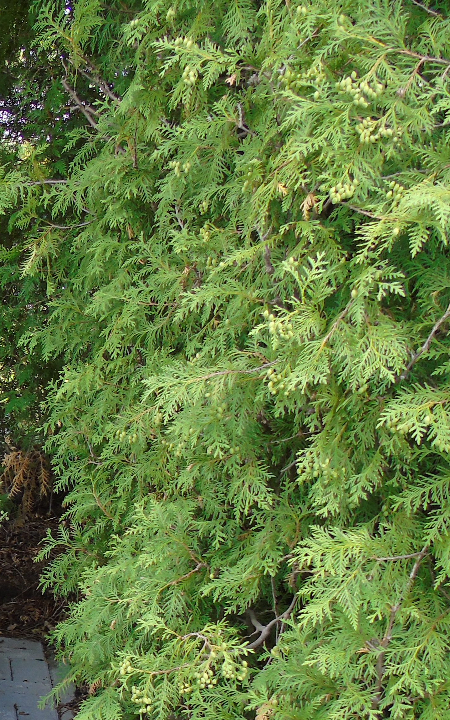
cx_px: -319
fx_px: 1354
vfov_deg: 29.0
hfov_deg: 16.3
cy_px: 600
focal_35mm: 69
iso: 80
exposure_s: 1/50
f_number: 3.6
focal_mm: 5.2
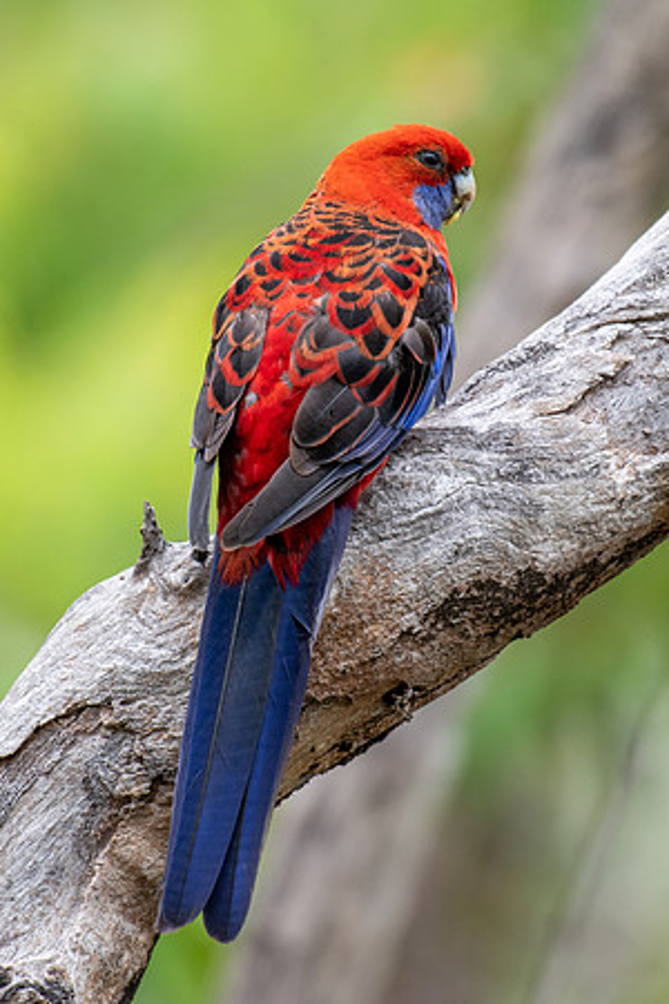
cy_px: 511
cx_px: 350
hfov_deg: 1.3
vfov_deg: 2.0
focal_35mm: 1043
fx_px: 29061
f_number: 5.6
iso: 500
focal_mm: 500
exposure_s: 1/200
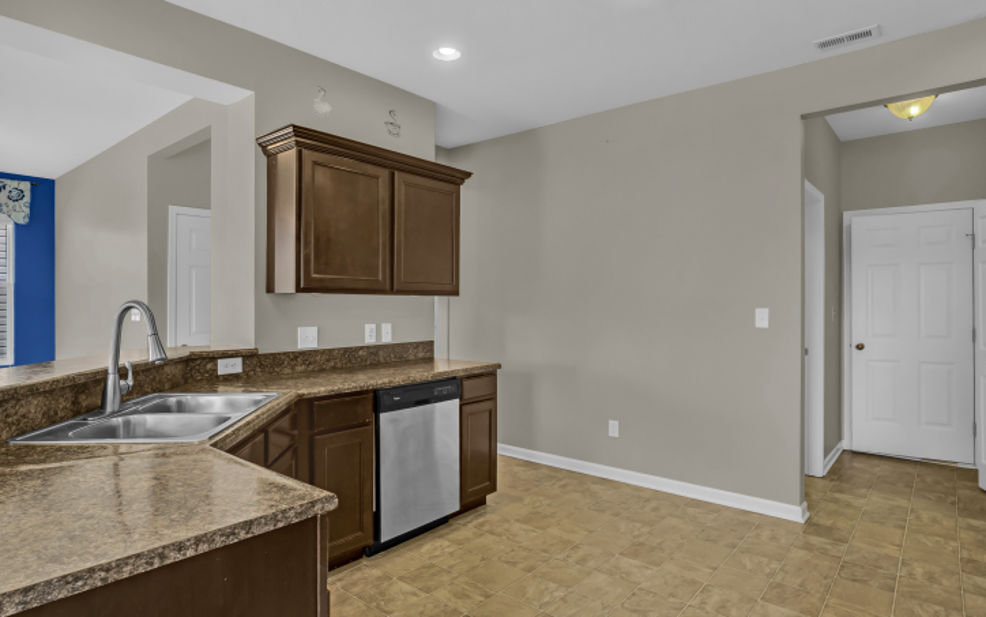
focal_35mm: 19
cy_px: 320
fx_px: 511
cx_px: 490
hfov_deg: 88.0
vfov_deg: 62.2
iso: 500
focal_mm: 12
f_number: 9
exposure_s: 1/50
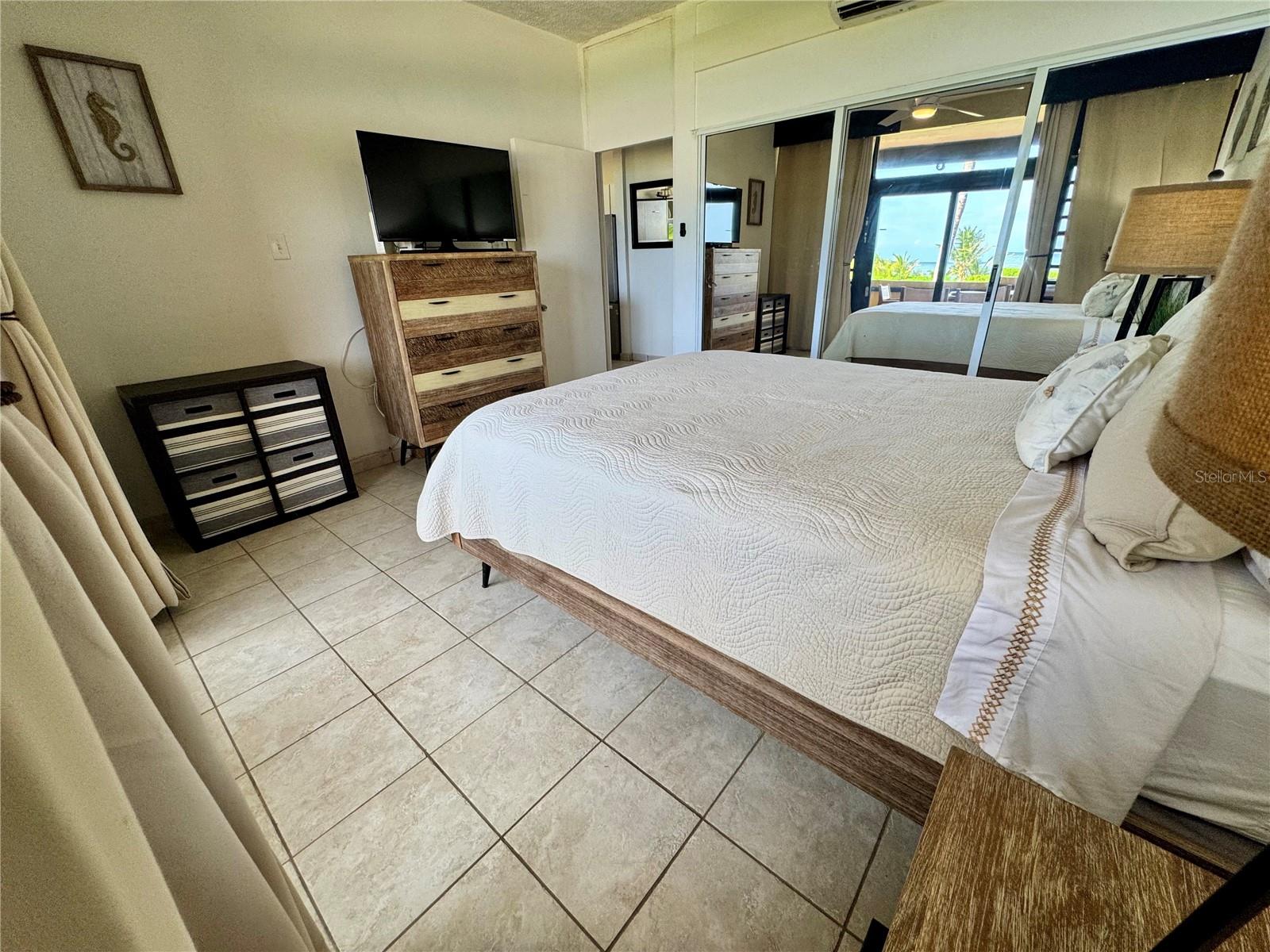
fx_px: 514
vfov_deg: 85.7
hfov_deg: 102.1
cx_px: 635
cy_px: 476
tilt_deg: -23.9
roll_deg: +1.5
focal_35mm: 14
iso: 125
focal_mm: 2.22
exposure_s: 1/120
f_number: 2.2
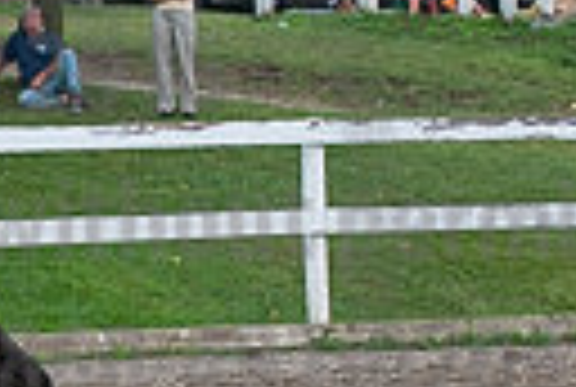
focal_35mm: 337
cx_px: -189
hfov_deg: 6.1
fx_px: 5405
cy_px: 214
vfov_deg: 4.1
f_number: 5.6
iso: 1250
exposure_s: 1/1250
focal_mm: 86
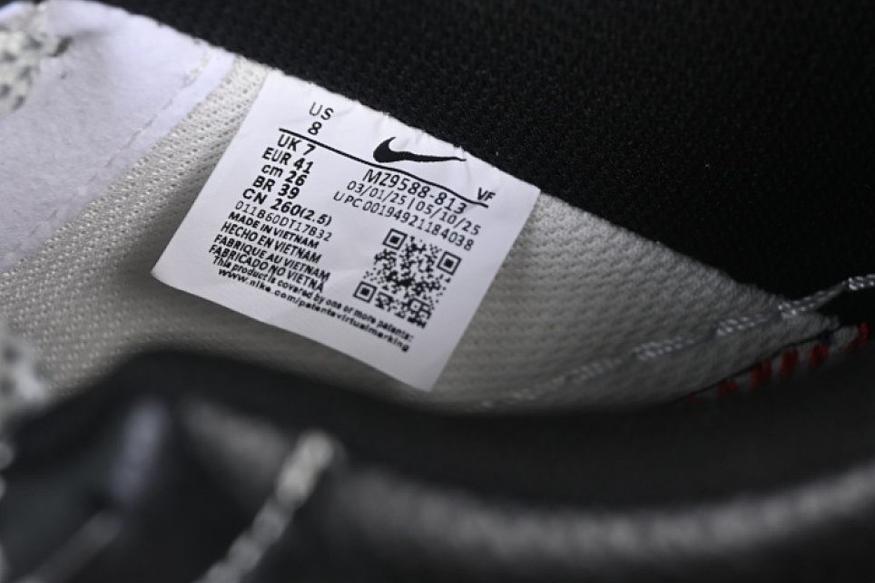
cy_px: 271
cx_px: 439
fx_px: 2042
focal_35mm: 84
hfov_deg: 24.2
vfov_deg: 16.3
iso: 160
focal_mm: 50
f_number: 6.3
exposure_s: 1/60
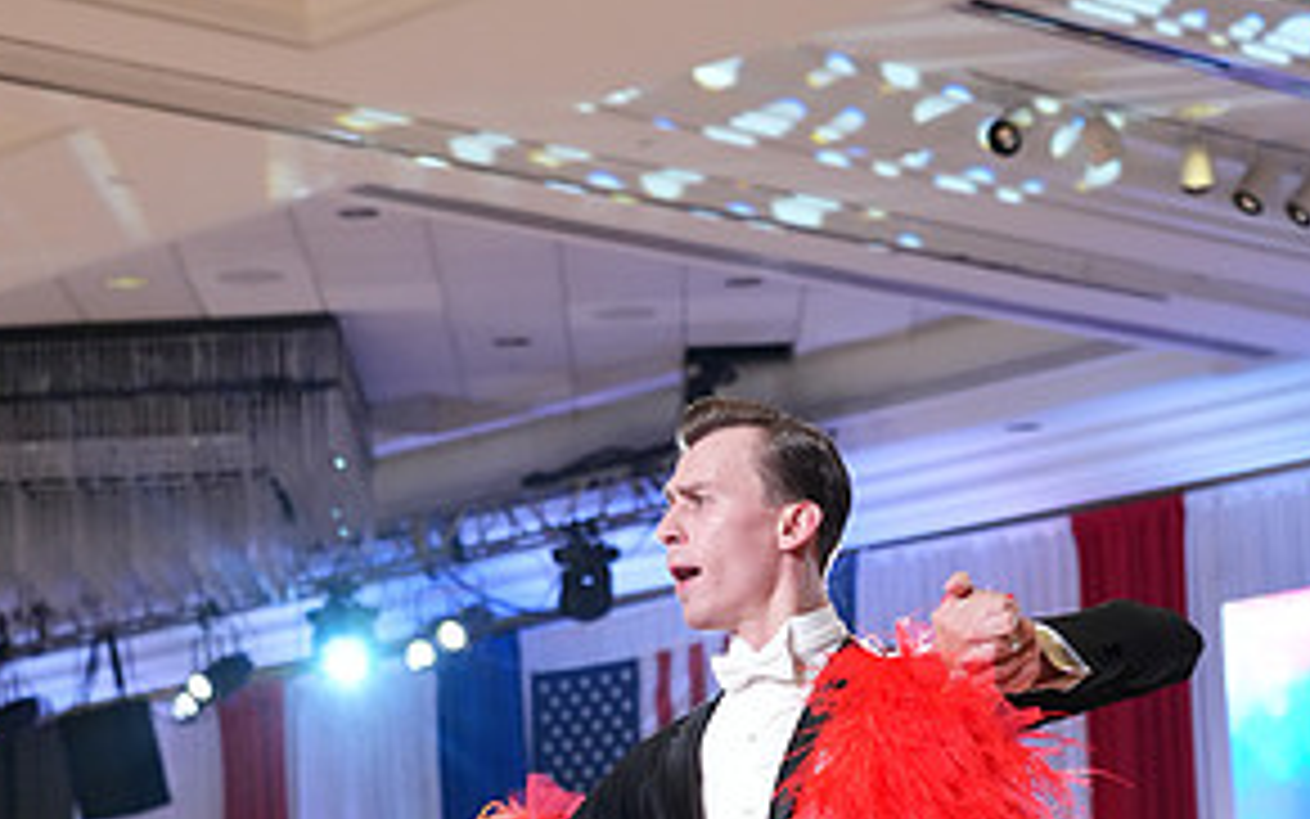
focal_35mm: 122
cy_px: 1048
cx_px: 804
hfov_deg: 17.1
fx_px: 4356
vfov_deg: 10.5
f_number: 4
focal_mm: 60
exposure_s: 1/400
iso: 3200
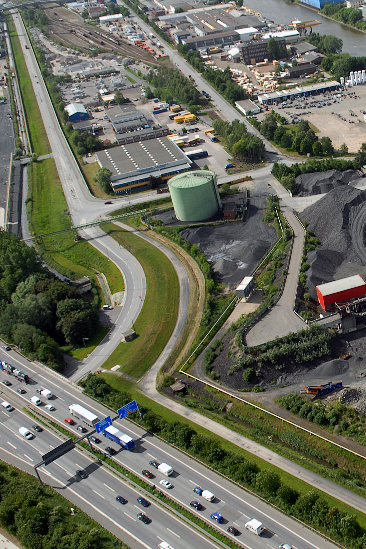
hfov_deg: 23.8
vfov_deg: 37.5
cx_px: 408
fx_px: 808
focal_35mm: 53
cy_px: 282
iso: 100
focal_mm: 22
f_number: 7.1
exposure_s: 1/180
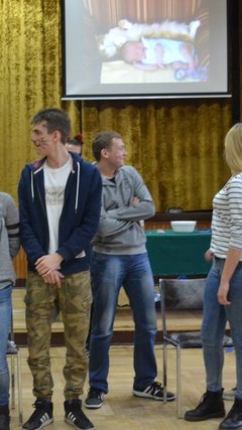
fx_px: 765
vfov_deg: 31.4
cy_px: 215
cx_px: -10
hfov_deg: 17.5
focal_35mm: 67
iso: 2800
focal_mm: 28
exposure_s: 1/60
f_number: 4.5
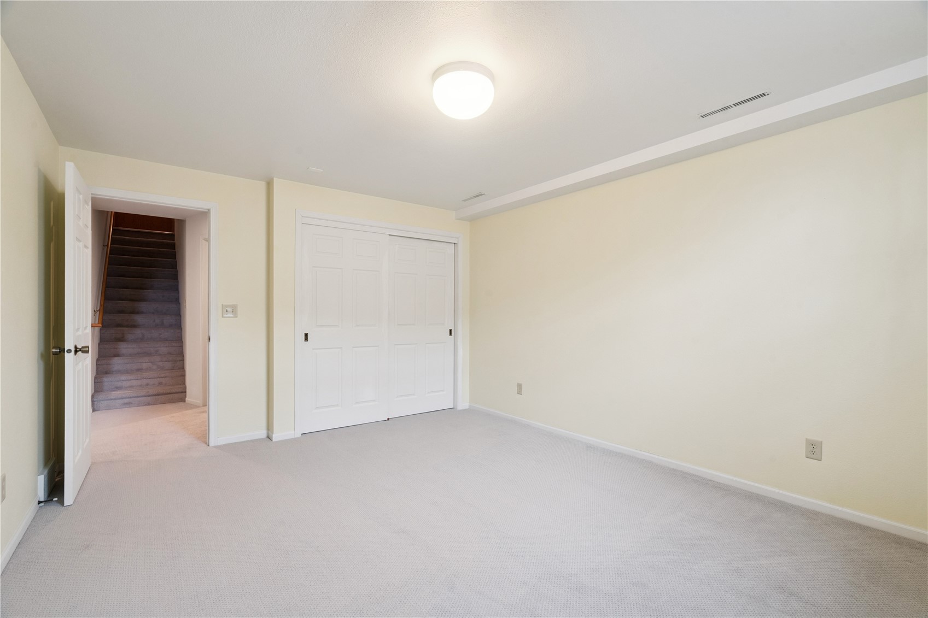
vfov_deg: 73.7
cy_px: 309
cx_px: 464
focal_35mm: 16
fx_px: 412
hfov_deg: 96.7
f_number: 10
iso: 400
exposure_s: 1/3.33
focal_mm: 16
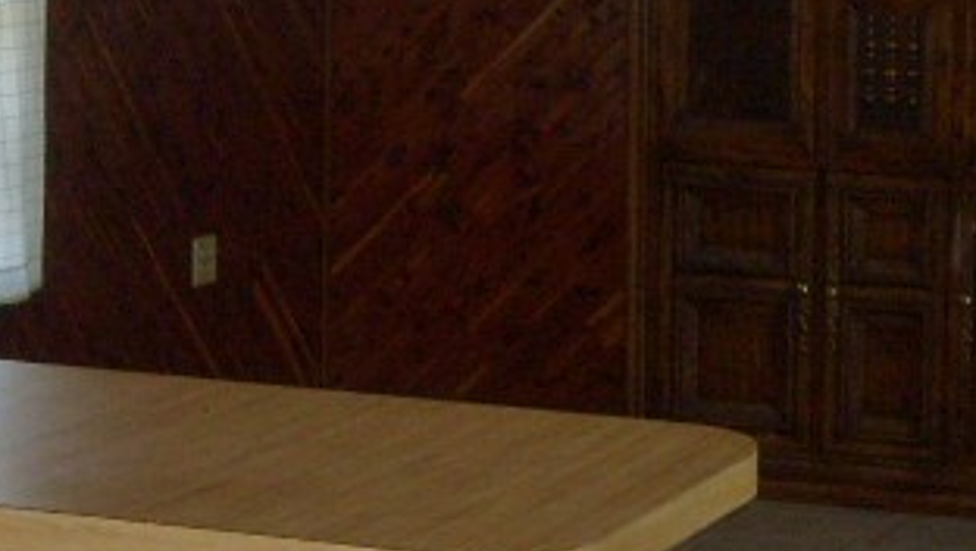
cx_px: 582
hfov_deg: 17.1
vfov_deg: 9.7
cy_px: 238
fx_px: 3237
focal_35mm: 125
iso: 100
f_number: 2.8
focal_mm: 5.8
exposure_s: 1/45
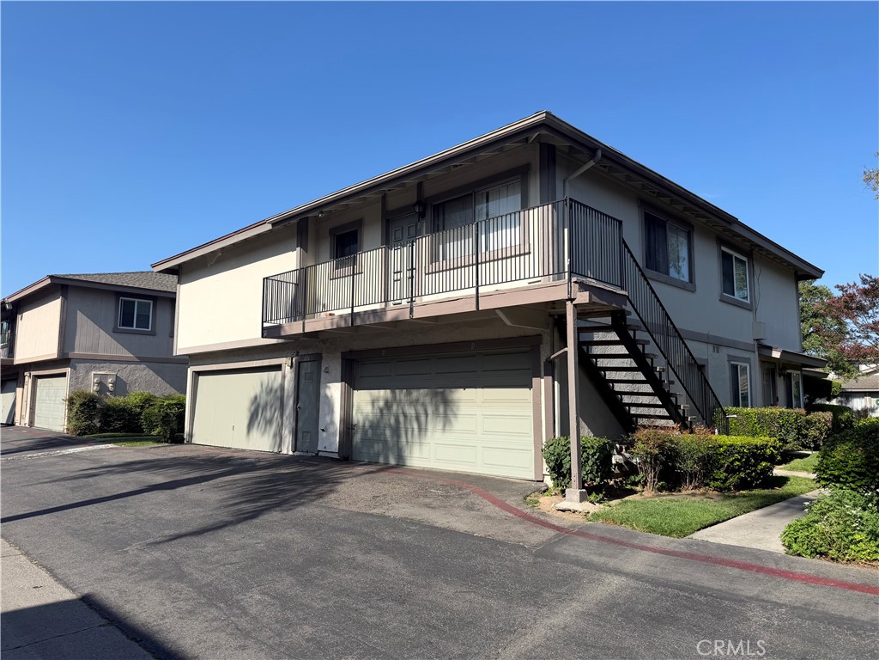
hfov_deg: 71.6
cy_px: 330
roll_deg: +0.3
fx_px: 609
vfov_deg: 56.8
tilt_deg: +7.3
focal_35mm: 24
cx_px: 440
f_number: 1.78
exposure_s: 1/3759
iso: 80
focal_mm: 6.76
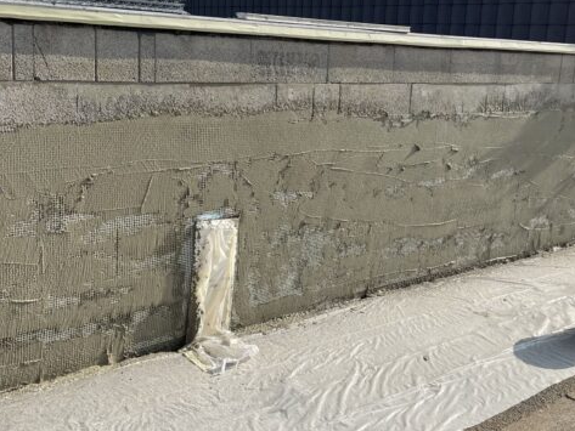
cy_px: 200
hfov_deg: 55.2
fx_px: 548
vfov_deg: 42.9
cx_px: 322
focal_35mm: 33
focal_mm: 4.2
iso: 32
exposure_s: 1/3731
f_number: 1.6
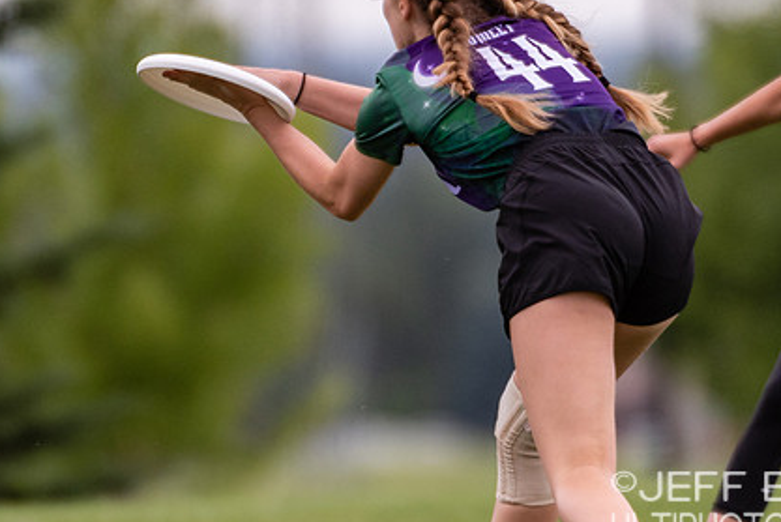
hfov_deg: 1.4
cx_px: 358
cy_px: 276
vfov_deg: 1.0
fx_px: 31098
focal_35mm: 1432
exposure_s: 1/1000
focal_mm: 400
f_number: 4
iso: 400
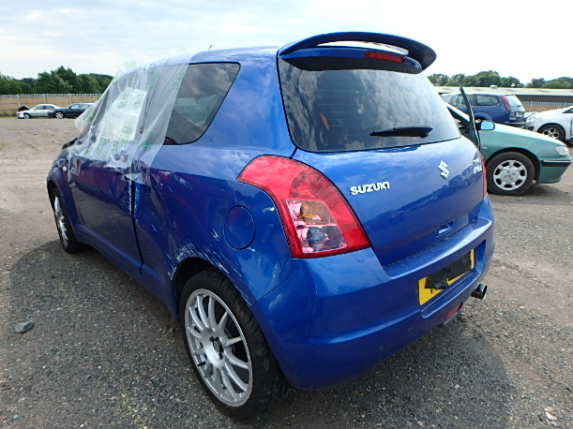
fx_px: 364
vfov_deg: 61.1
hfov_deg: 76.4
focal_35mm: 22
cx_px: 277
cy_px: 210
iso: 125
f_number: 3.5
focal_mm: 3.7
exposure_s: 1/500
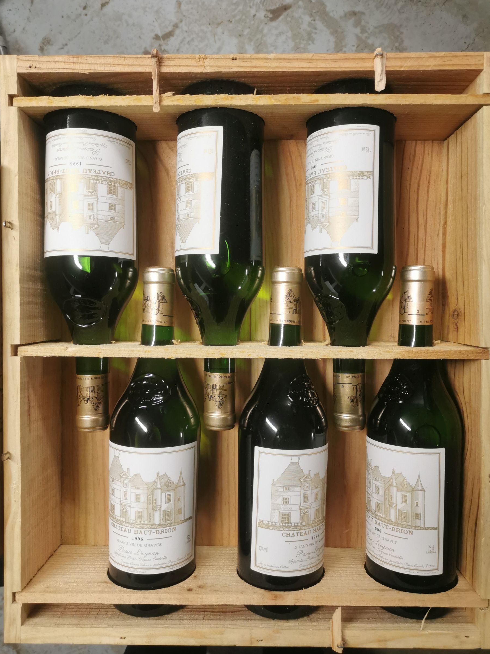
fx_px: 529
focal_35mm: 28
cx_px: 247
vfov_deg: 63.4
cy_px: 319
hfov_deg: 49.7
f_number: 1.8
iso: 200
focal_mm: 5.58
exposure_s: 1/100
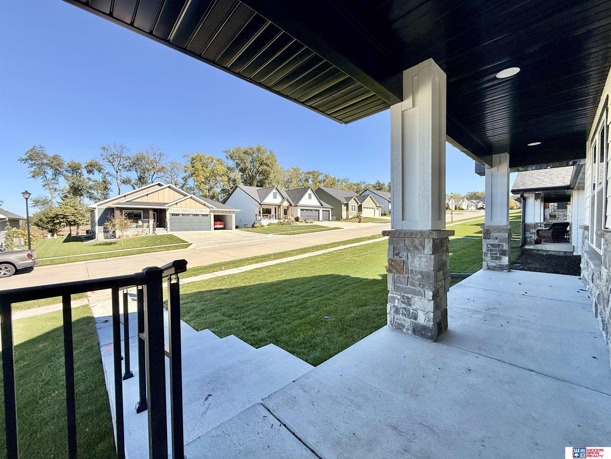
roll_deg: +0.1
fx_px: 247
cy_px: 230
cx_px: 306
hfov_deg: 102.1
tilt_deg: -1.4
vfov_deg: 85.7
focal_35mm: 14
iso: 50
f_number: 2.2
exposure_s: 1/1464
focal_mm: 2.22
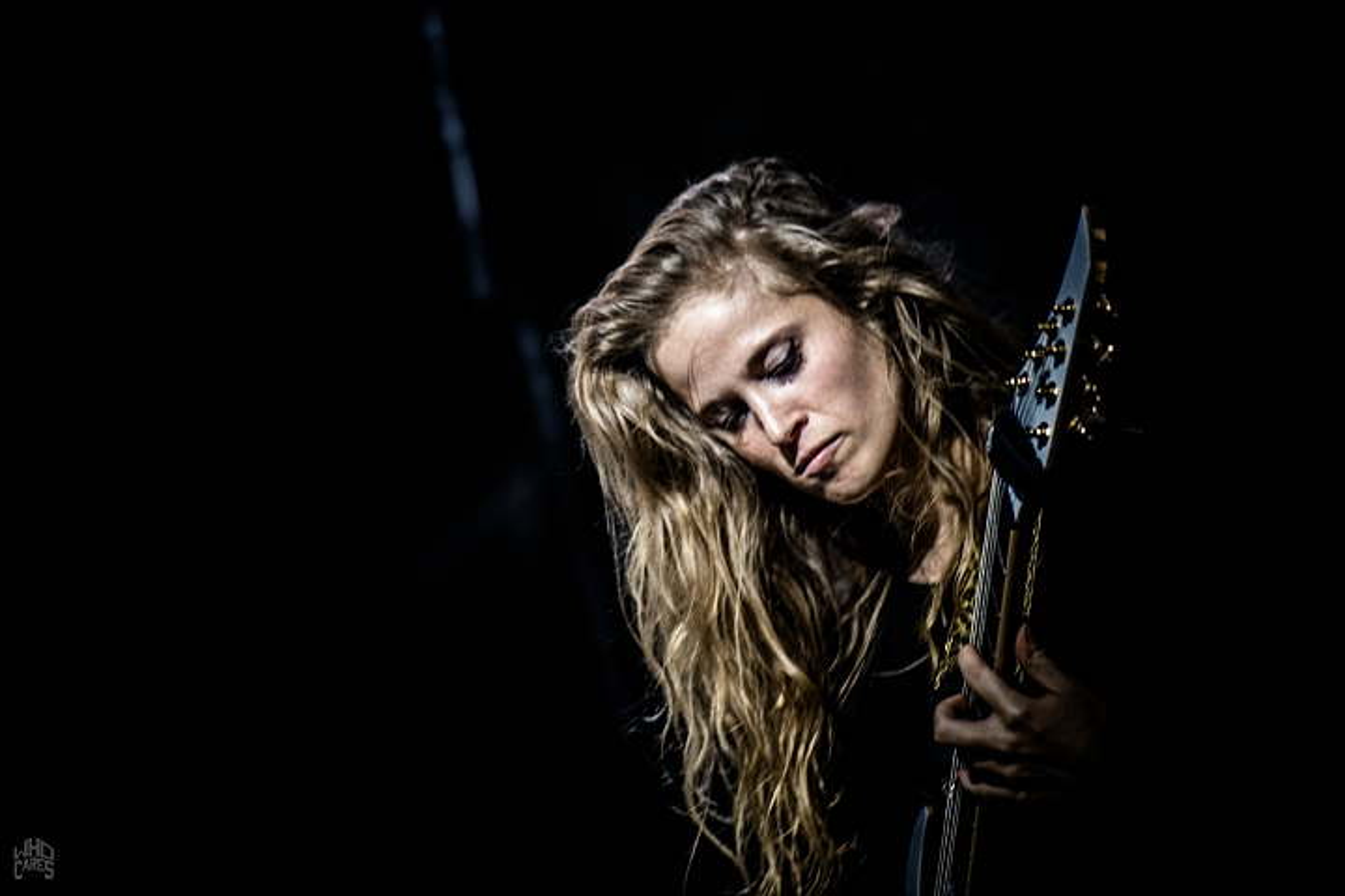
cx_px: 672
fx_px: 11207
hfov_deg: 6.9
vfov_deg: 4.6
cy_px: 448
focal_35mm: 300
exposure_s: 1/80
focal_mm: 200
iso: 1600
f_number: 2.8
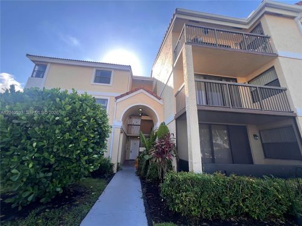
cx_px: 151
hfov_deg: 106.2
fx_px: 113
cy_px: 113
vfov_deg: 89.9
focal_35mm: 13
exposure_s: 1/363
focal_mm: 1.57
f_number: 1.8
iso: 32
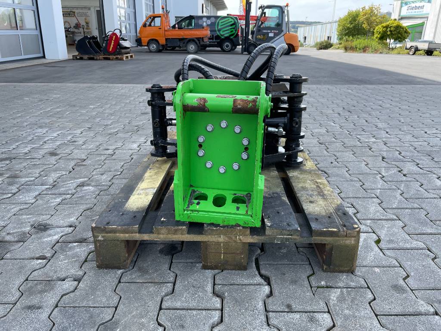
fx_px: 331
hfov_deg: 67.3
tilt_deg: -20.4
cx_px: 220
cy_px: 166
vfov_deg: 53.1
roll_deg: -1.0
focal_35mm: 26
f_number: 1.6
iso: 32
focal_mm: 4.2
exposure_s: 1/629
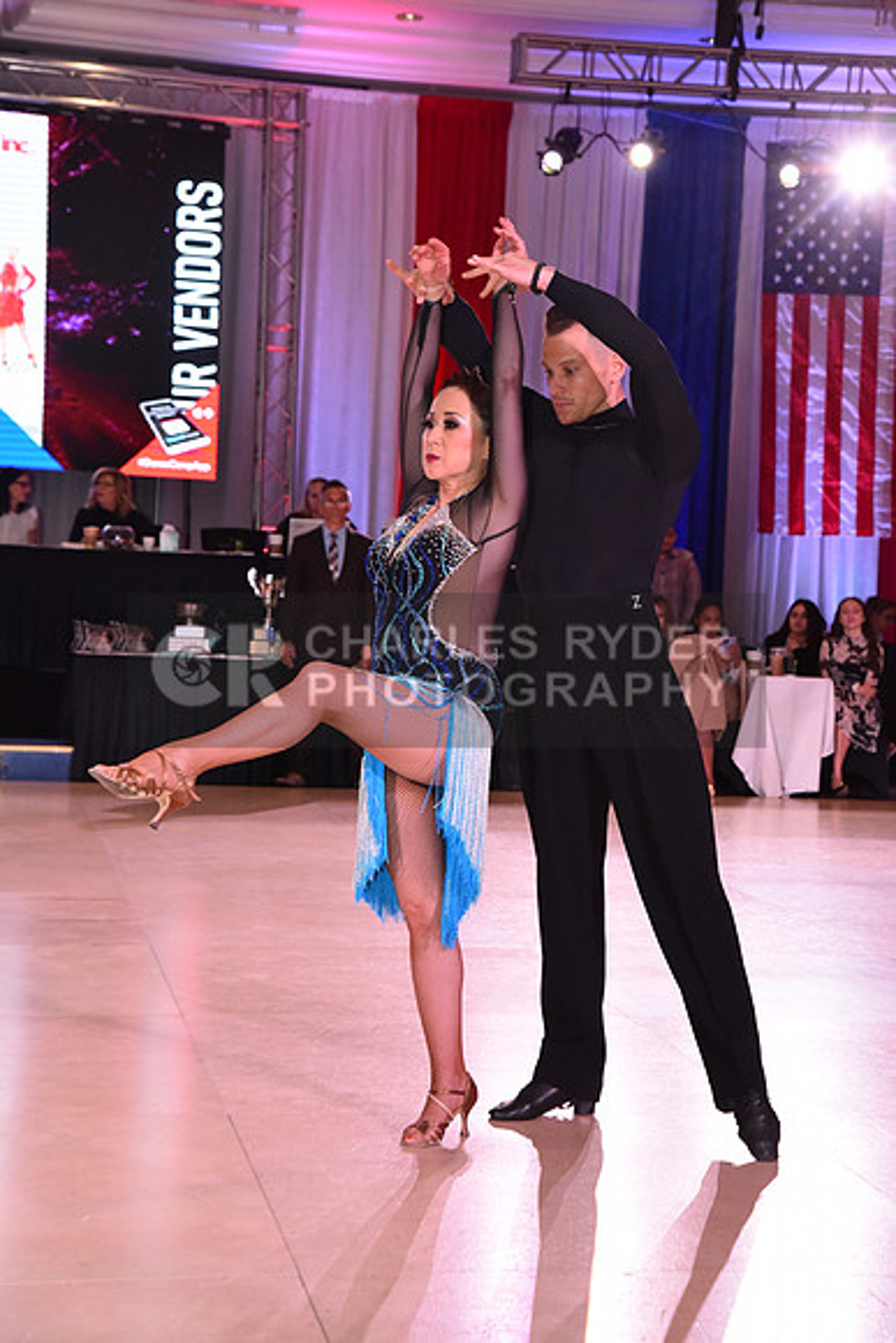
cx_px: 448
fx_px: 2798
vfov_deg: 27.0
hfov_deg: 18.2
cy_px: 672
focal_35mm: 75
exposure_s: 1/320
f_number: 6.3
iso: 2500
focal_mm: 75
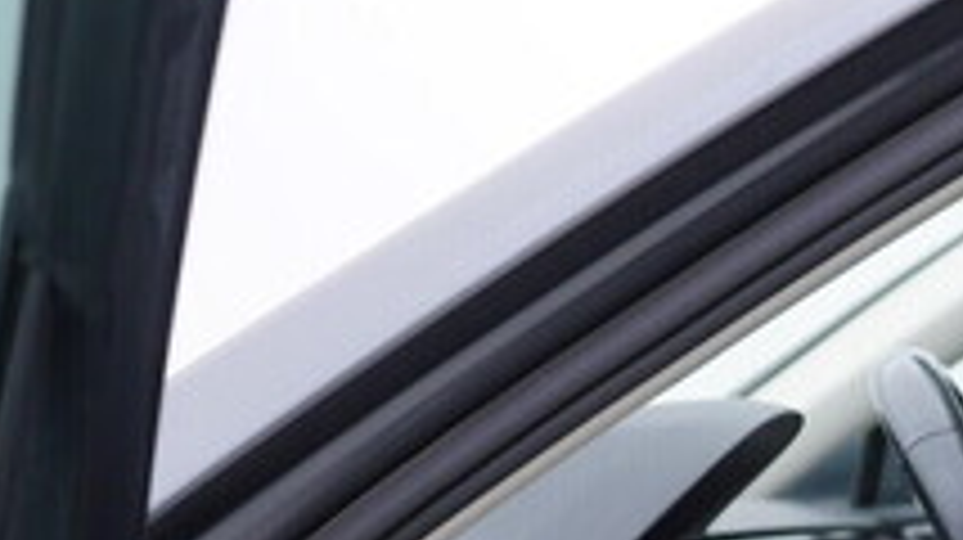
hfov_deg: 20.3
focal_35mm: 97
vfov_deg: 12.1
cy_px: 722
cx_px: 1220
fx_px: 2475
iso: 125
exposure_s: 1/50
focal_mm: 24
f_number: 3.2
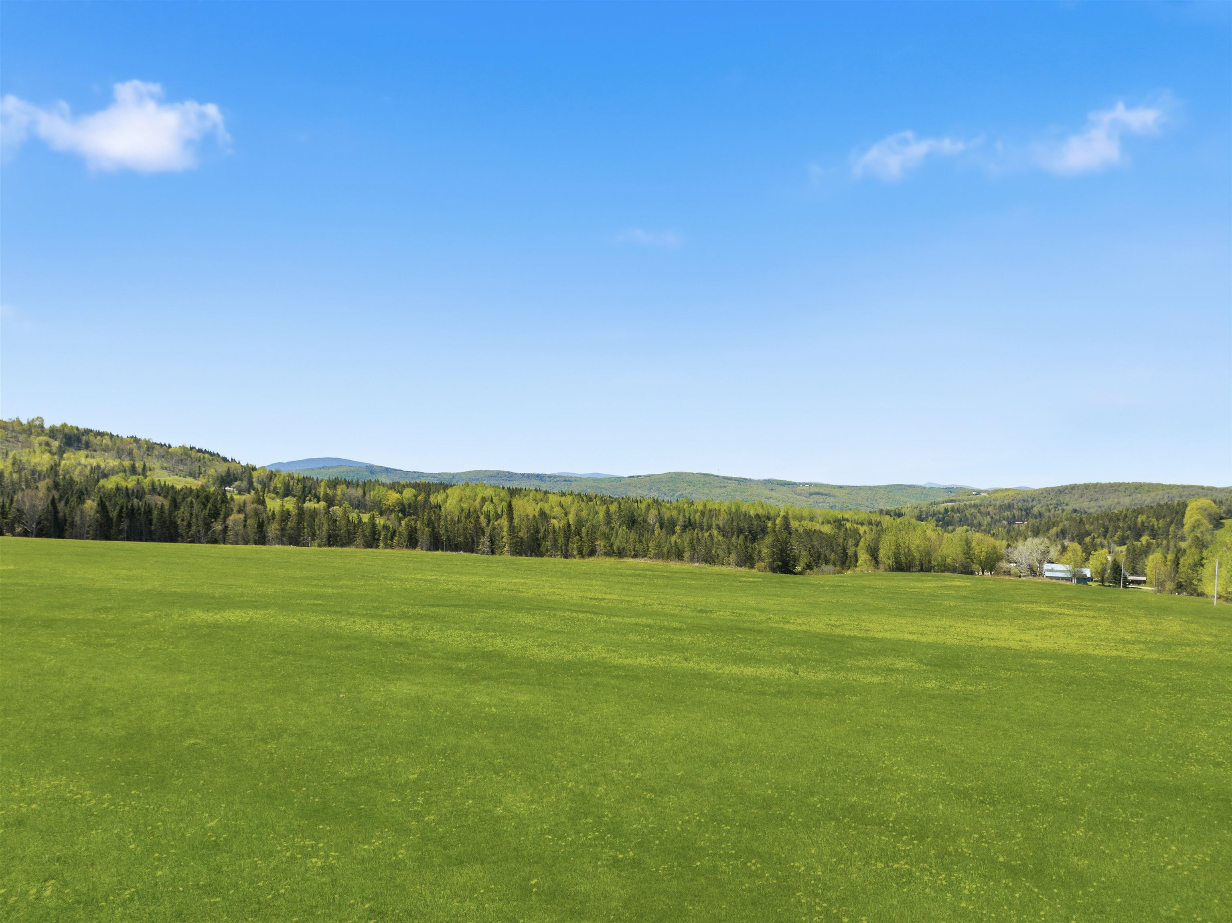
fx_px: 854
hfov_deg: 71.6
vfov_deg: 56.8
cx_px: 616
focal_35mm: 24
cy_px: 462
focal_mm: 12.3
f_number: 2.8
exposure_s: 1/1250
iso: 130
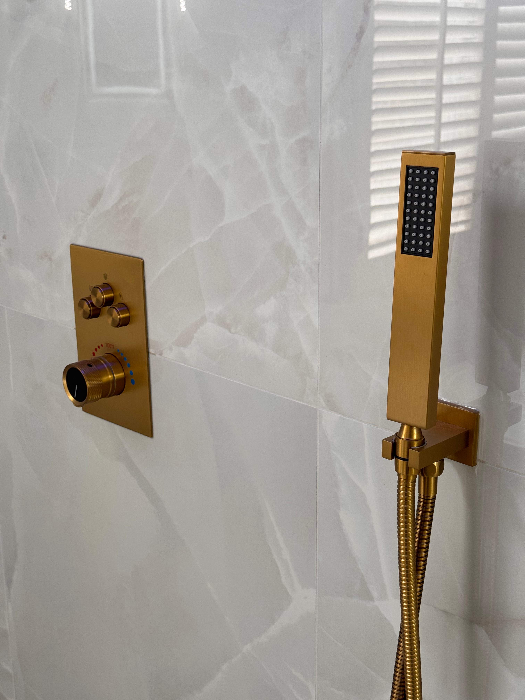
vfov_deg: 39.7
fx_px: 971
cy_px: 350
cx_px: 262
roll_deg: +1.0
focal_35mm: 48
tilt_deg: -17.4
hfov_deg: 30.3
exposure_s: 1/77
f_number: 1.78
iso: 100
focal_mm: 6.76
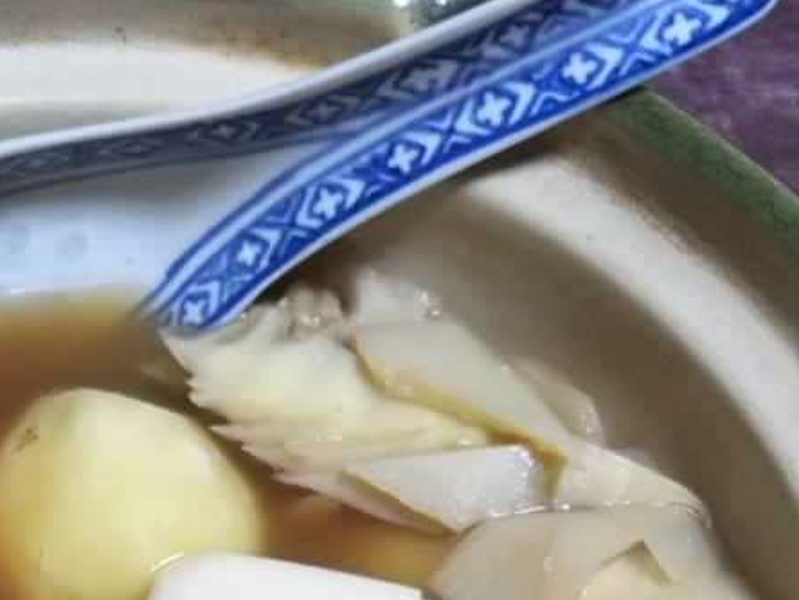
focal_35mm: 81
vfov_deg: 17.4
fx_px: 1870
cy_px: 705
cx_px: 97
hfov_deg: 23.6
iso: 125
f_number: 2.2
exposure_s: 1/30
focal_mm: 4
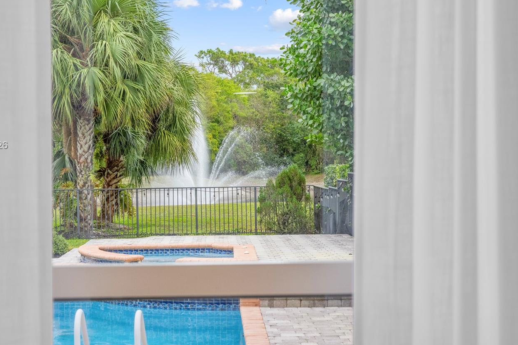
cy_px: 146
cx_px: 210
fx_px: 921
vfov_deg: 21.2
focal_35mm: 64
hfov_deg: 31.3
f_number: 8
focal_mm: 50
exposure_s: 1/40
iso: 500
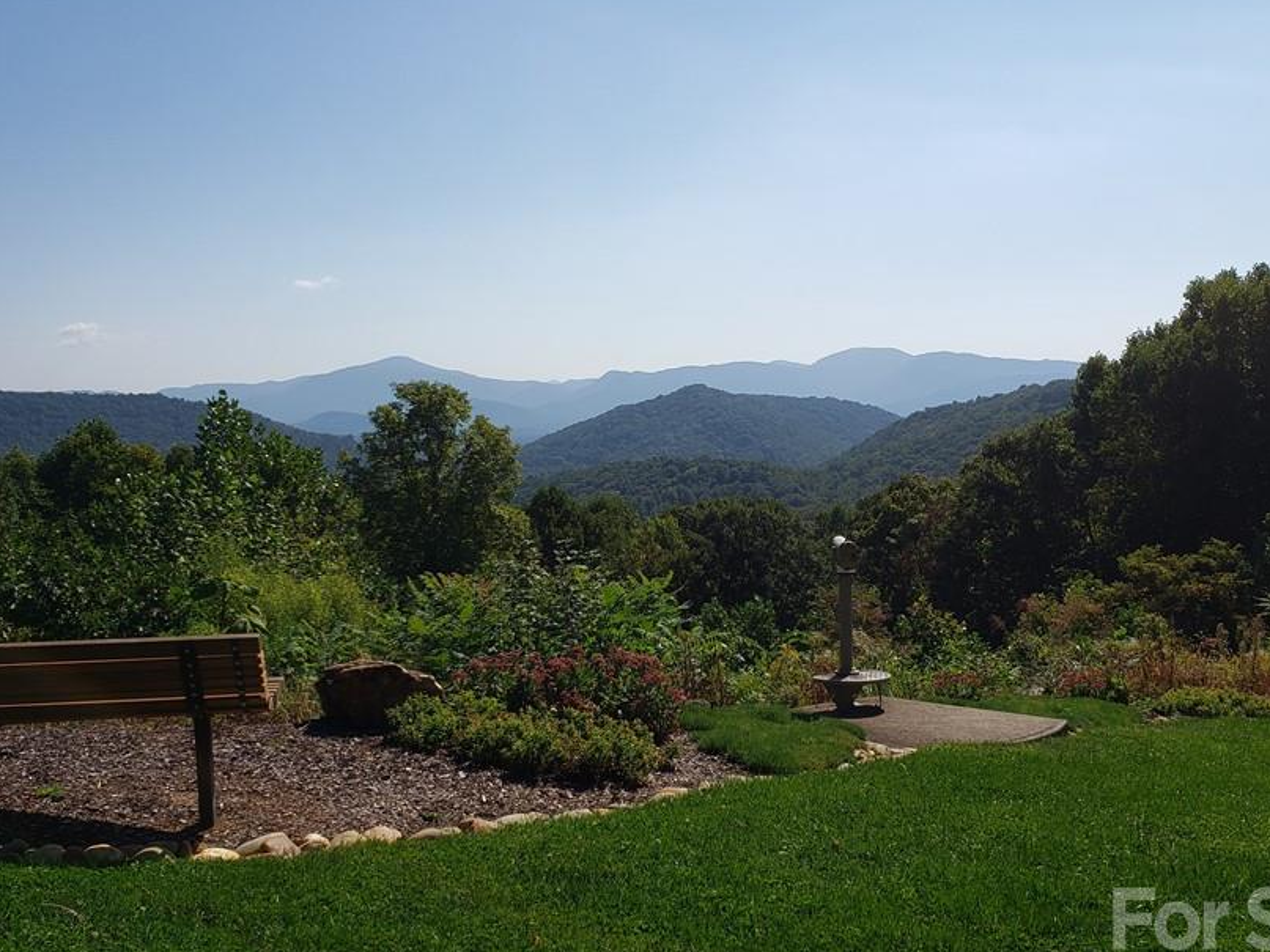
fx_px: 1211
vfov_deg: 42.9
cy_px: 511
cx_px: 623
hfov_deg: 55.4
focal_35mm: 33
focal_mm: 4.3
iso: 50
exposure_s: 1/2684
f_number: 2.4
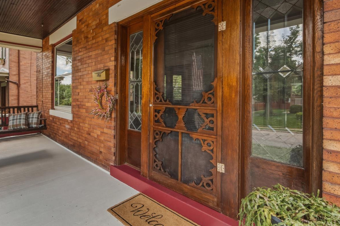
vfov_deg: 63.9
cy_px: 90
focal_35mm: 19
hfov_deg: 85.4
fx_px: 179
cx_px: 130
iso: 400
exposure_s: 1/80
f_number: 6.3
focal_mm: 10
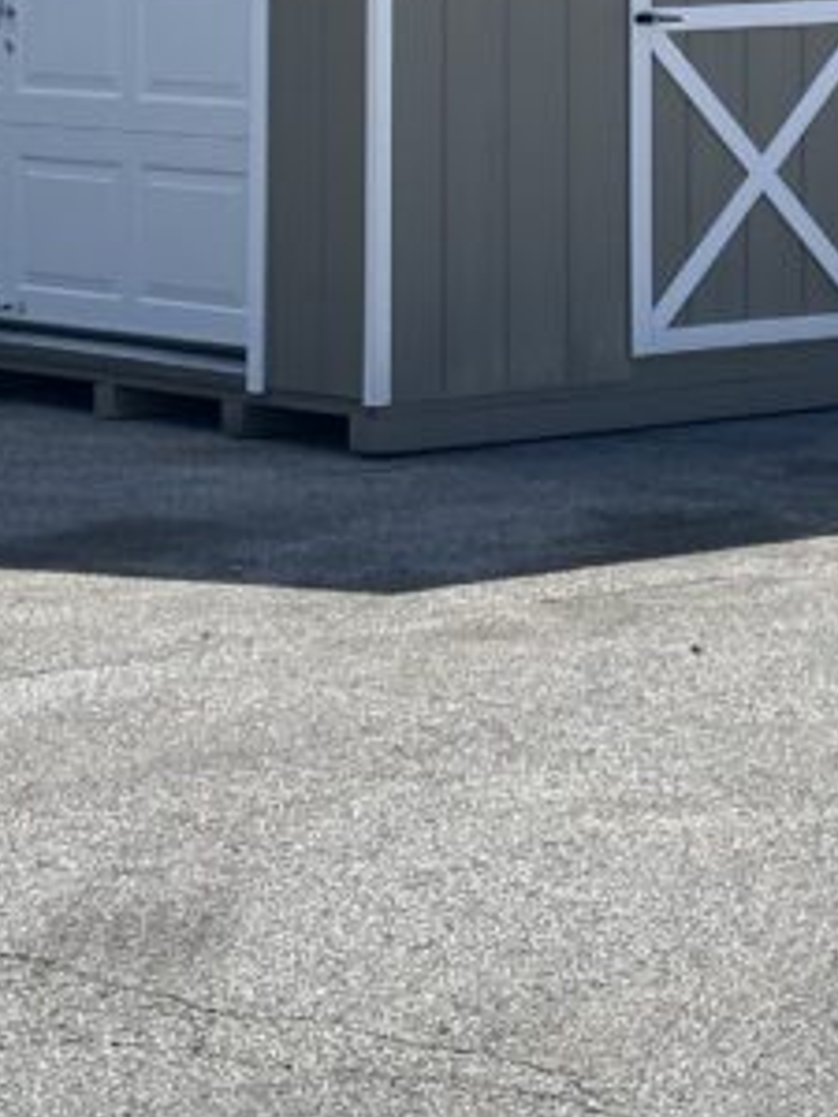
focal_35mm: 164
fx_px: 5294
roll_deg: +1.0
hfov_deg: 9.0
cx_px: 927
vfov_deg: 11.6
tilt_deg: +0.5
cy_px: -532
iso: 64
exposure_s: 1/4566
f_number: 1.78
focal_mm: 6.86
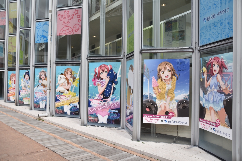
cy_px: 80
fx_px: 222
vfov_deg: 40.0
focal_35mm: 33
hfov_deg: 57.2
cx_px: 121
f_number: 4.5
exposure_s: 1/640
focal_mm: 22
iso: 125
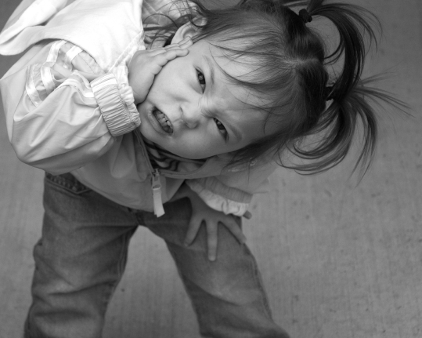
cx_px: 155
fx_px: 1661
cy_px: 138
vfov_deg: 11.6
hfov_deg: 14.5
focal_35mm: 133
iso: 200
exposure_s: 1/500
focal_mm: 60
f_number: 4.5
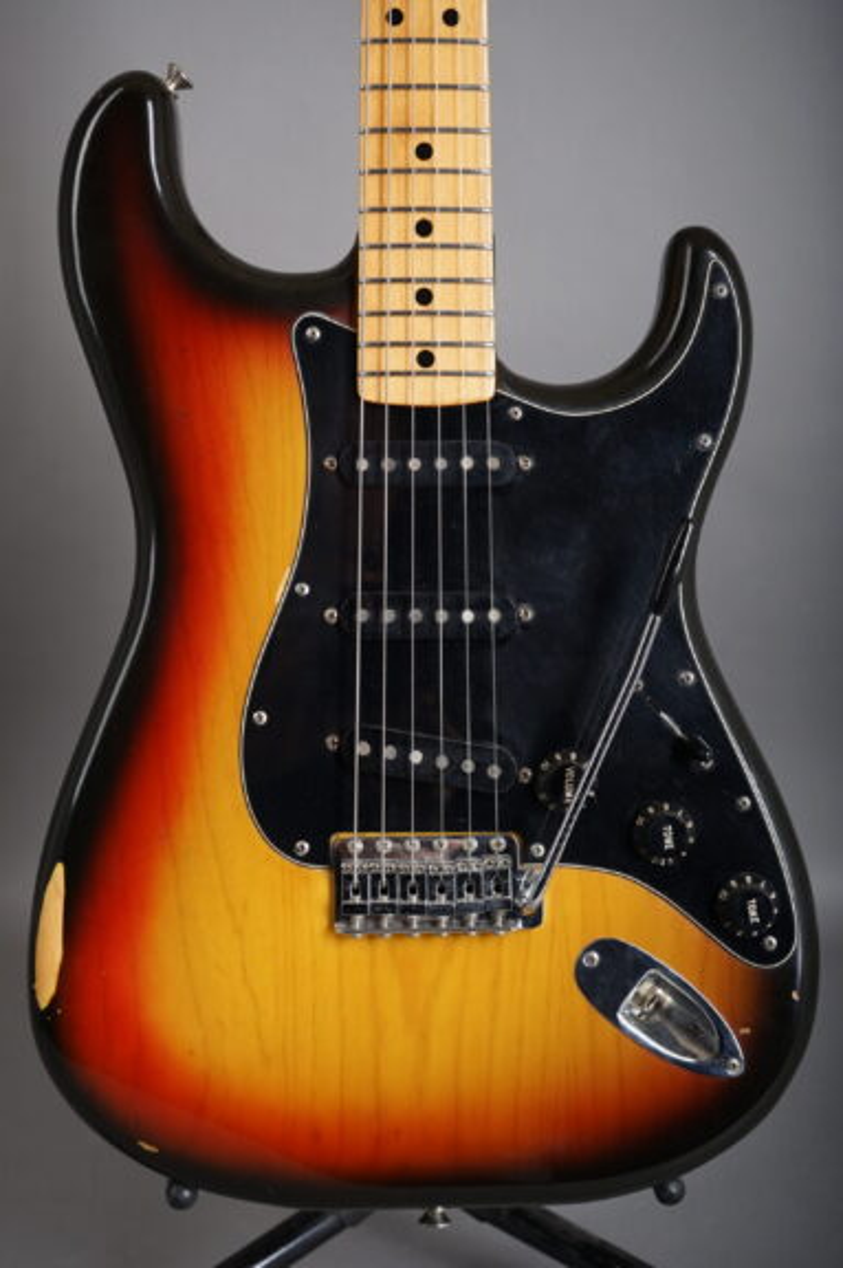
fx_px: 1794
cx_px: 422
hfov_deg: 26.4
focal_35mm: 51
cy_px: 634
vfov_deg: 38.9
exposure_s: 1/160
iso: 160
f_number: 7.1
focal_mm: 51
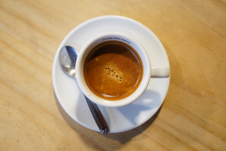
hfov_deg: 48.5
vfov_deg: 33.4
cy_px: 76
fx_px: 251
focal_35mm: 40
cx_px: 113
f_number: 4.5
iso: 4000
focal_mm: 40
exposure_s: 1/60
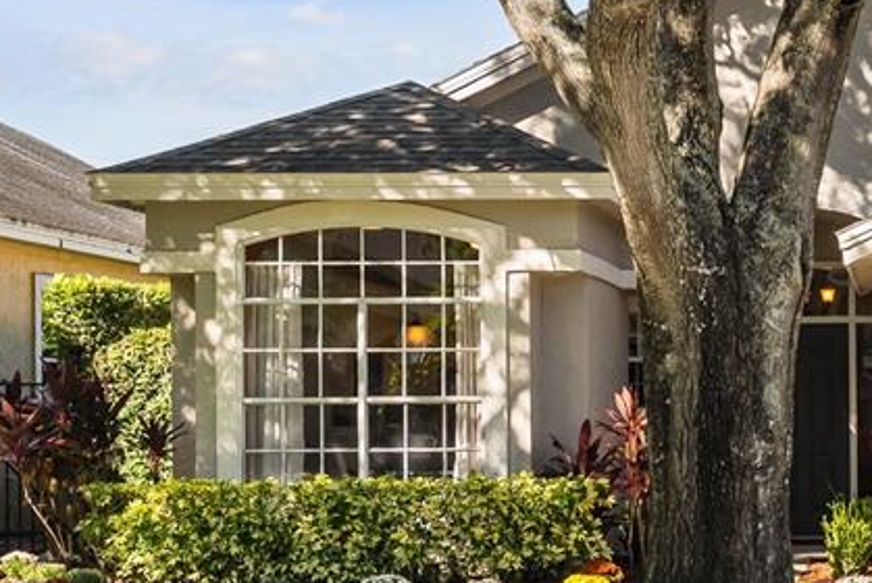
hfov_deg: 22.6
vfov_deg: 16.2
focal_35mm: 84
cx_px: 978
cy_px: 251
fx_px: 2041
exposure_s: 1/800
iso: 640
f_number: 7.1
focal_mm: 34.5
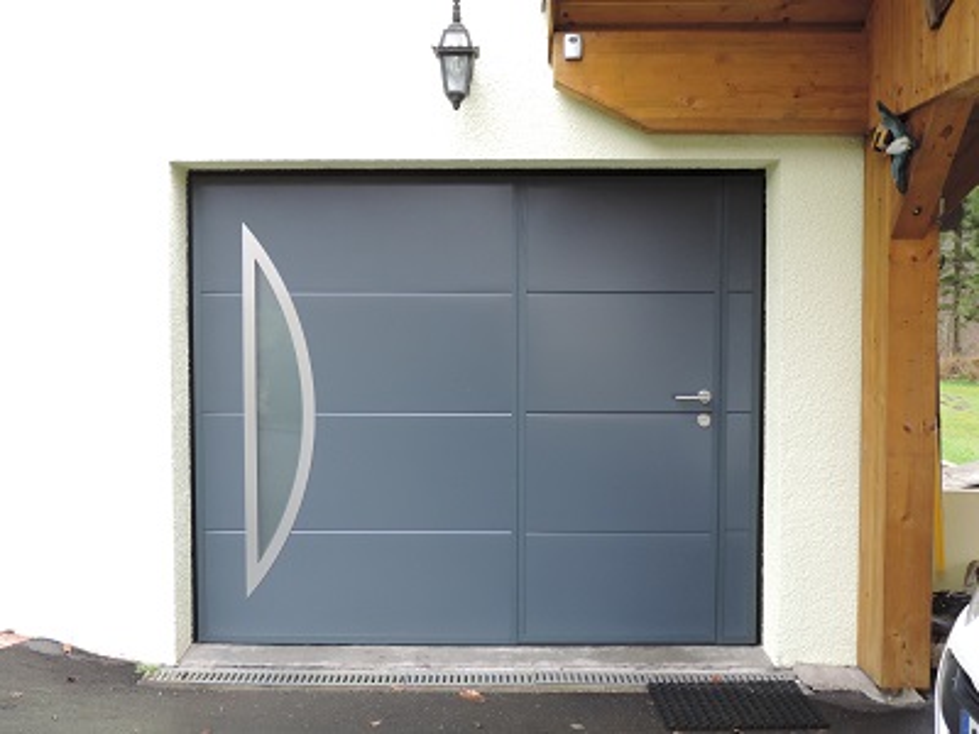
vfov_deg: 40.7
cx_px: 490
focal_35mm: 35
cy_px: 367
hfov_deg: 52.6
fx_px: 990
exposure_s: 1/40
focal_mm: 6.2
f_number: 3.3
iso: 400
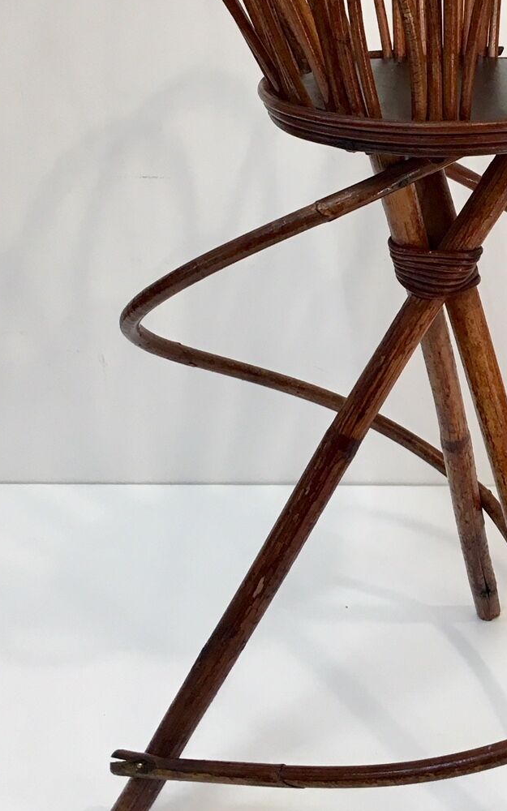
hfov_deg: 20.6
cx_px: 446
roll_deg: +2.3
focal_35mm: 62
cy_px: 276
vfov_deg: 32.7
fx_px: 1371
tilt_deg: -22.4
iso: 80
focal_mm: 4.15
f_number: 2.2
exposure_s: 1/33
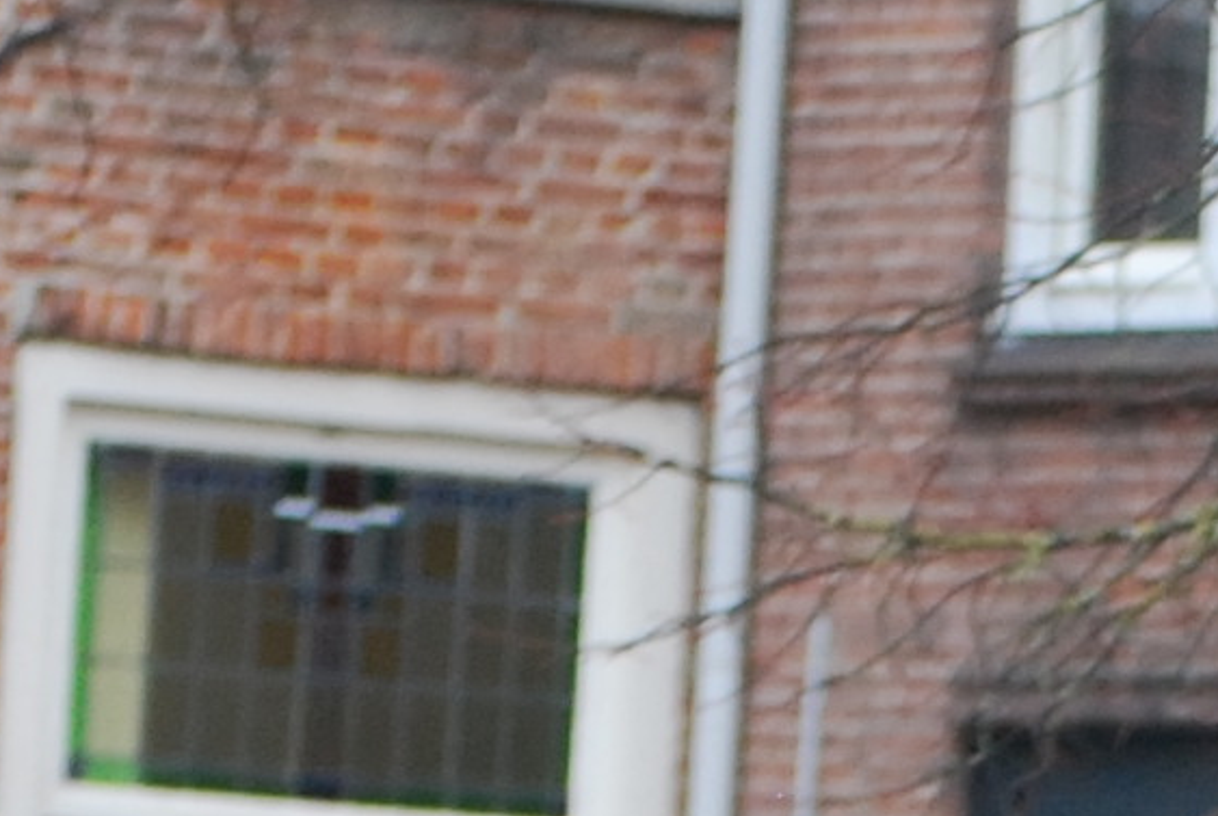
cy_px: 2489
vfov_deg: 2.4
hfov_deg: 3.6
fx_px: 19223
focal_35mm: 567
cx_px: 1491
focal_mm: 55
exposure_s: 1/60
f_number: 4
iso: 500
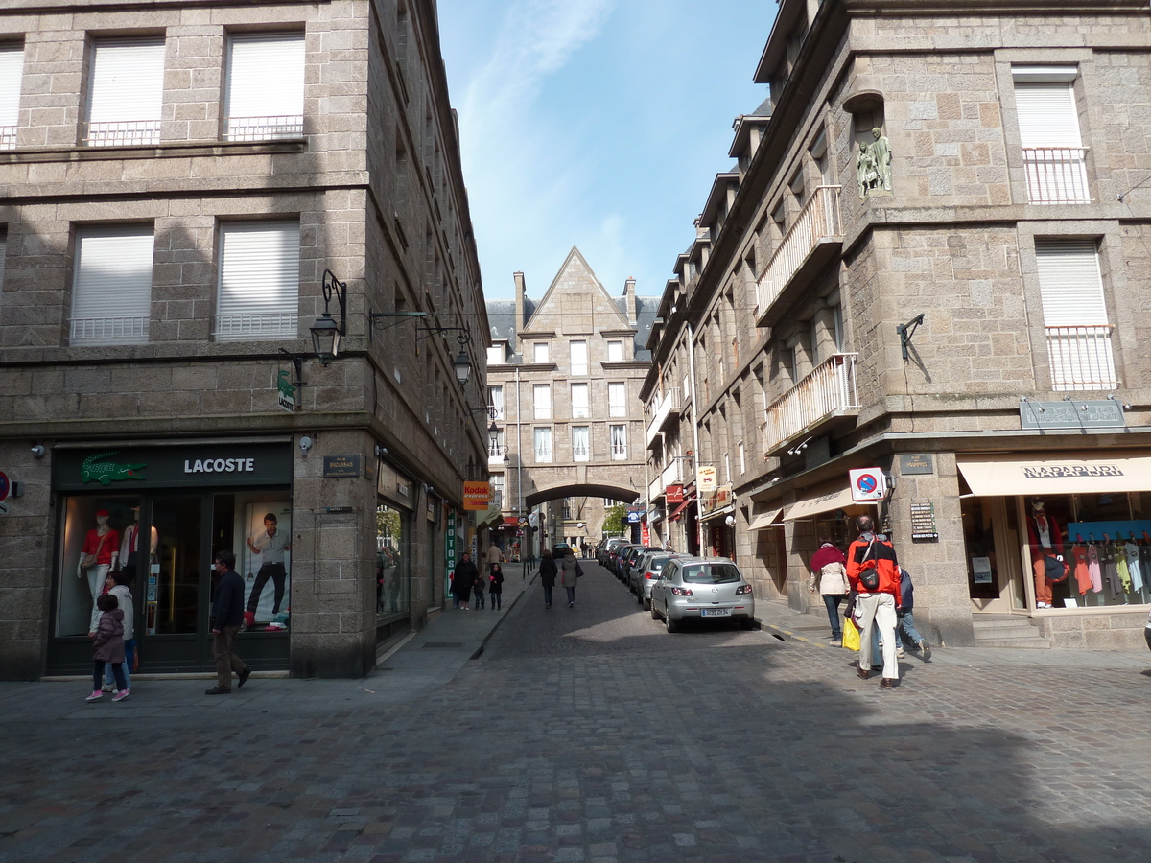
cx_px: 576
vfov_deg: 54.9
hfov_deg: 69.4
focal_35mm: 25
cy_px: 432
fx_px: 831
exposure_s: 1/400
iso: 80
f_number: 4
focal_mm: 4.1
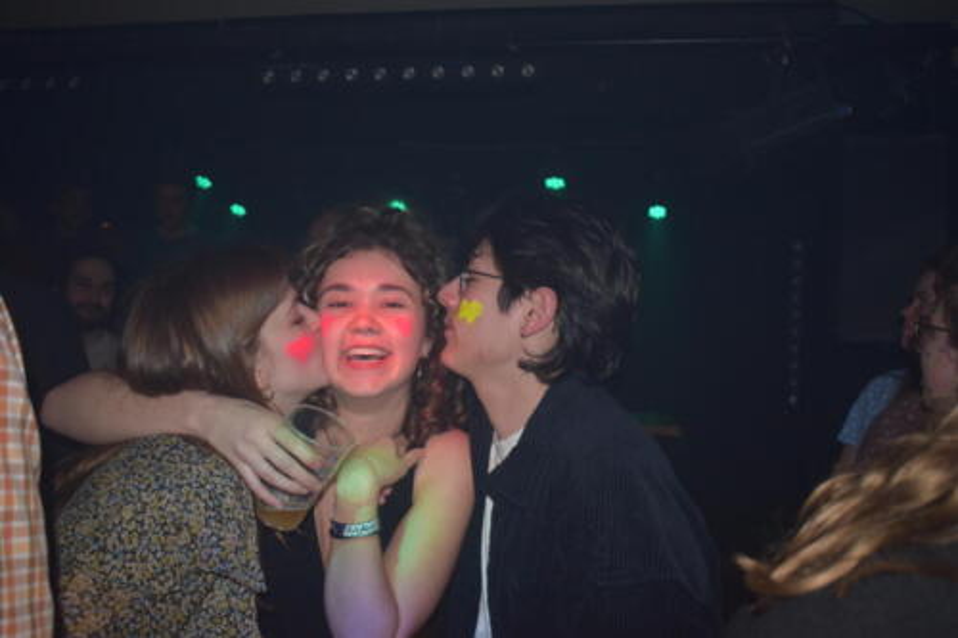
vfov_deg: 36.8
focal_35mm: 36
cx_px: 479
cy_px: 319
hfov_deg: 53.1
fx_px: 958
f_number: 4
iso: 1800
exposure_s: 1/60
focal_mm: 24
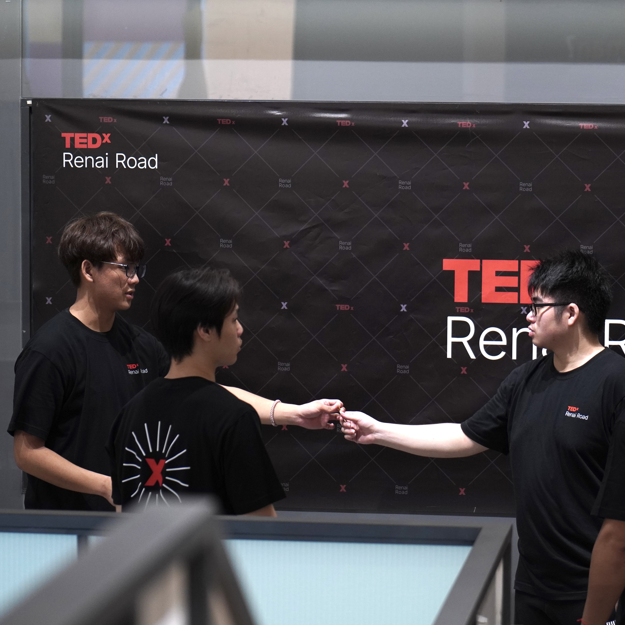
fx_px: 2737
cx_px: 402
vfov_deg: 13.0
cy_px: 313
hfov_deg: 13.0
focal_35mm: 134
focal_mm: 70
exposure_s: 1/200
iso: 800
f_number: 2.8
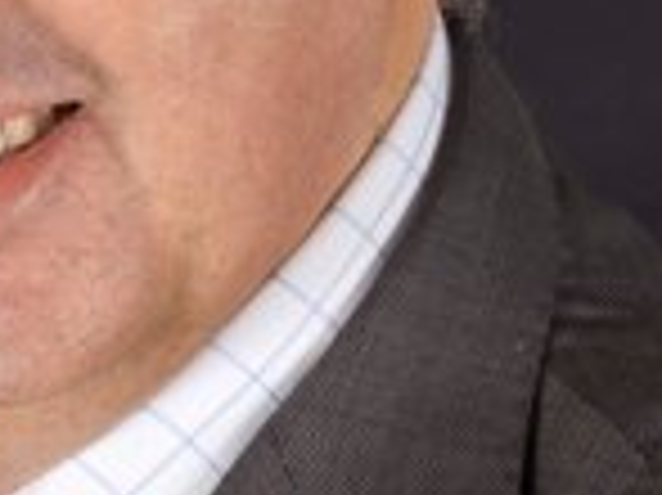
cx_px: -95
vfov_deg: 4.6
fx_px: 6210
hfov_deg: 6.1
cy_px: 266
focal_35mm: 325
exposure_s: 1/400
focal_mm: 55
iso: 200
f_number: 20
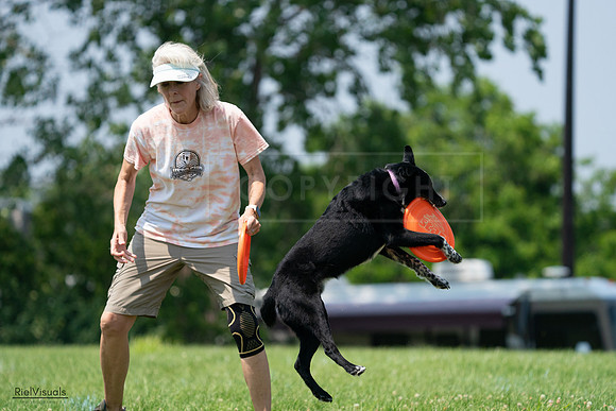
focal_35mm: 306
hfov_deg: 6.7
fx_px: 5237
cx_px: 308
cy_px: 206
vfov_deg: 4.5
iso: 1250
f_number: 6.3
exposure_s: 1/4000
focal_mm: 306
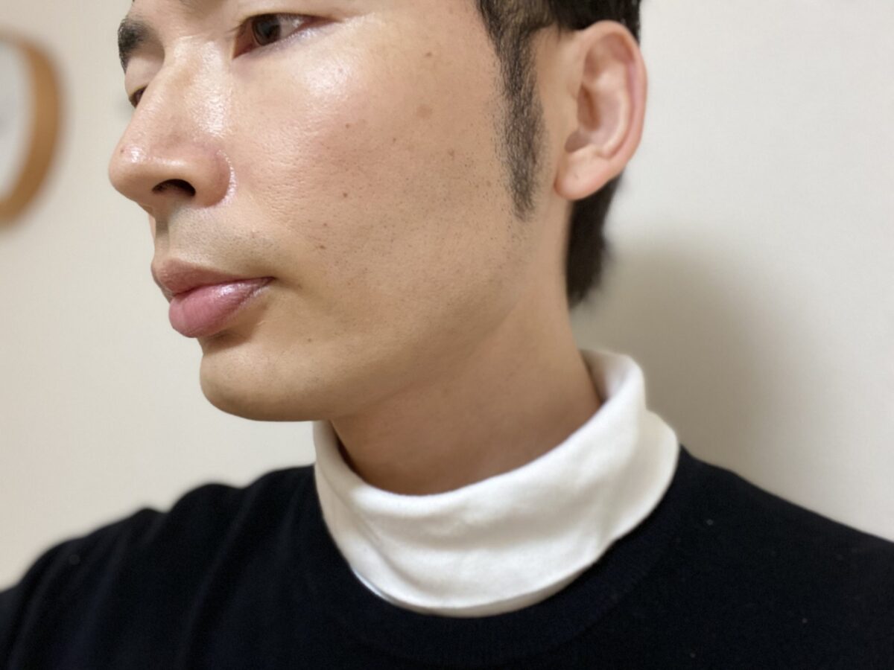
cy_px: 335
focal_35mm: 30
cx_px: 447
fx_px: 775
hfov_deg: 60.0
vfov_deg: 46.8
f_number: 2.2
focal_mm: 2.71
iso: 200
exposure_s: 1/50
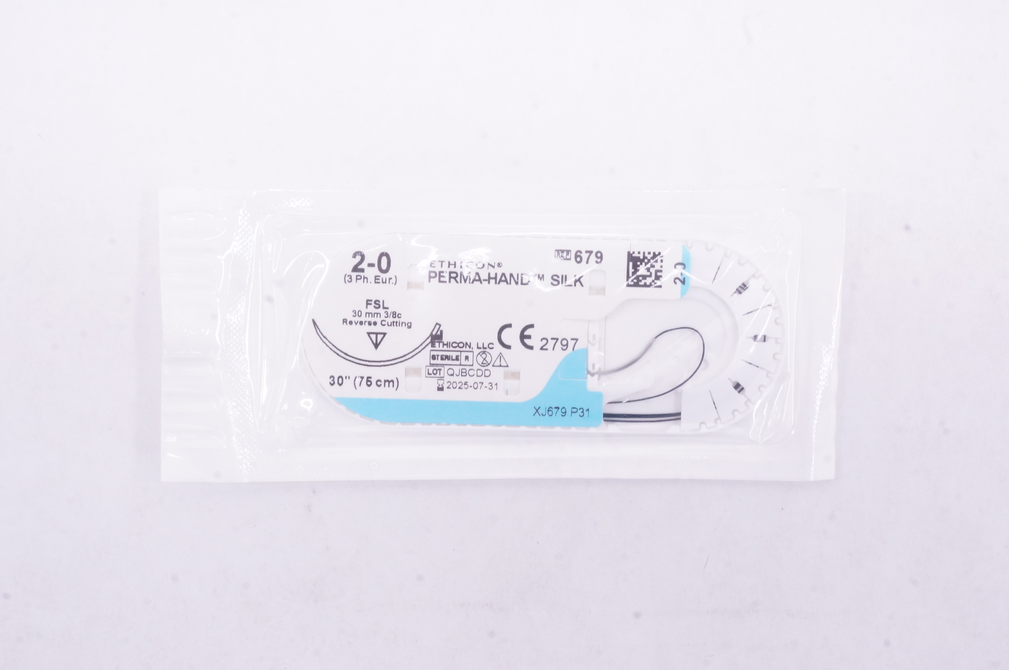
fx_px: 1386
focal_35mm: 50
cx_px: 504
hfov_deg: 40.0
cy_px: 335
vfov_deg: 27.2
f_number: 20
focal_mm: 33
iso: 1600
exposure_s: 1/20
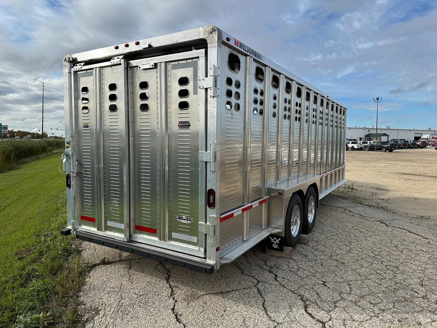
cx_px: 218
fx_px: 303
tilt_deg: -3.4
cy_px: 164
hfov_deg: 71.6
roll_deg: -0.6
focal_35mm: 24
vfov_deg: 56.8
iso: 80
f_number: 1.78
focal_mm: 6.86
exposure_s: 1/4348
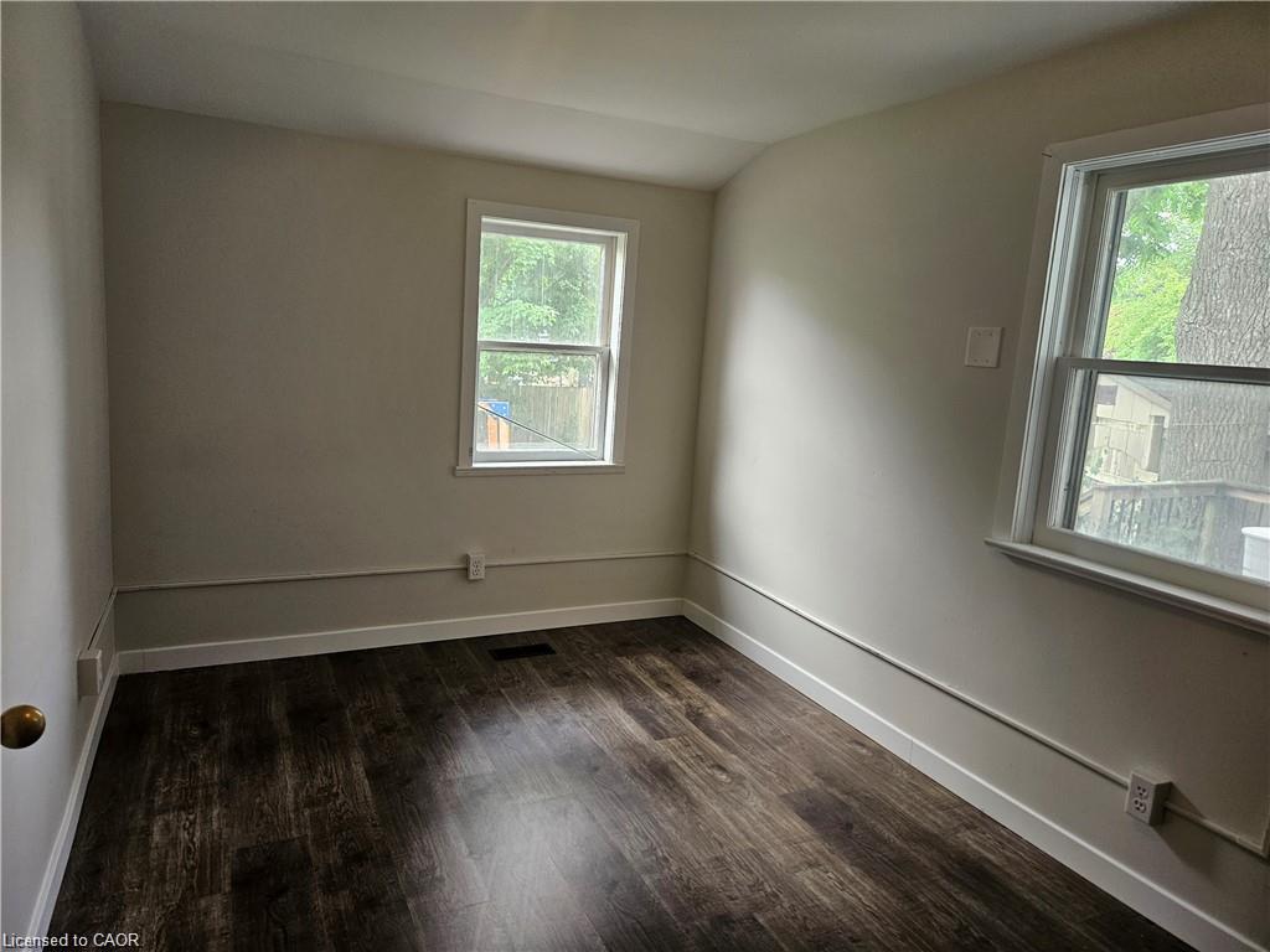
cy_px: 476
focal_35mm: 23
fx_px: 844
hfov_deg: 73.9
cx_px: 635
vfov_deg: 58.9
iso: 160
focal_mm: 5.4
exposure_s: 1/120
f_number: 1.8
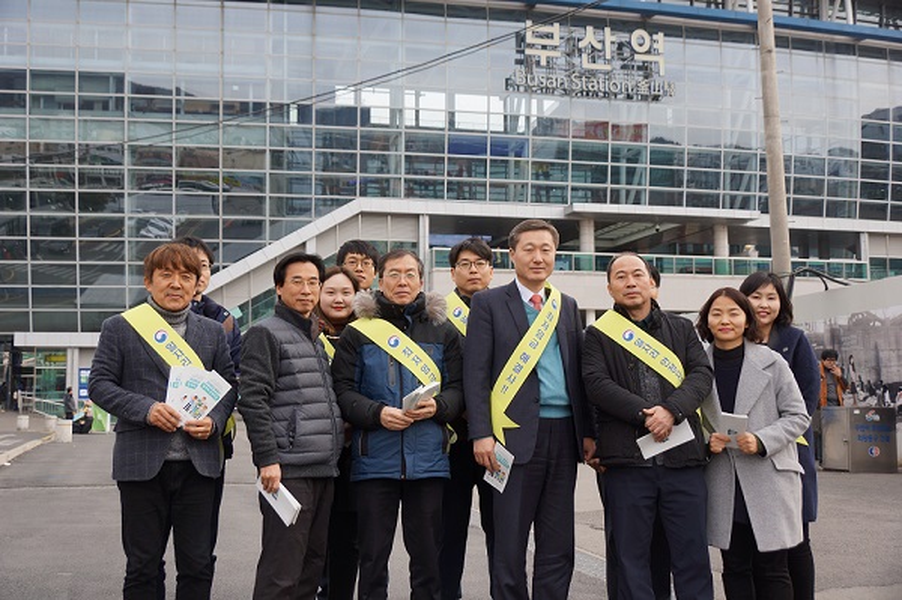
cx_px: 451
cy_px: 300
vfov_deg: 31.8
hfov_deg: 46.4
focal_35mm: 42
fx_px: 1051
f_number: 4.5
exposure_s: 1/200
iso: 100
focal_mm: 28
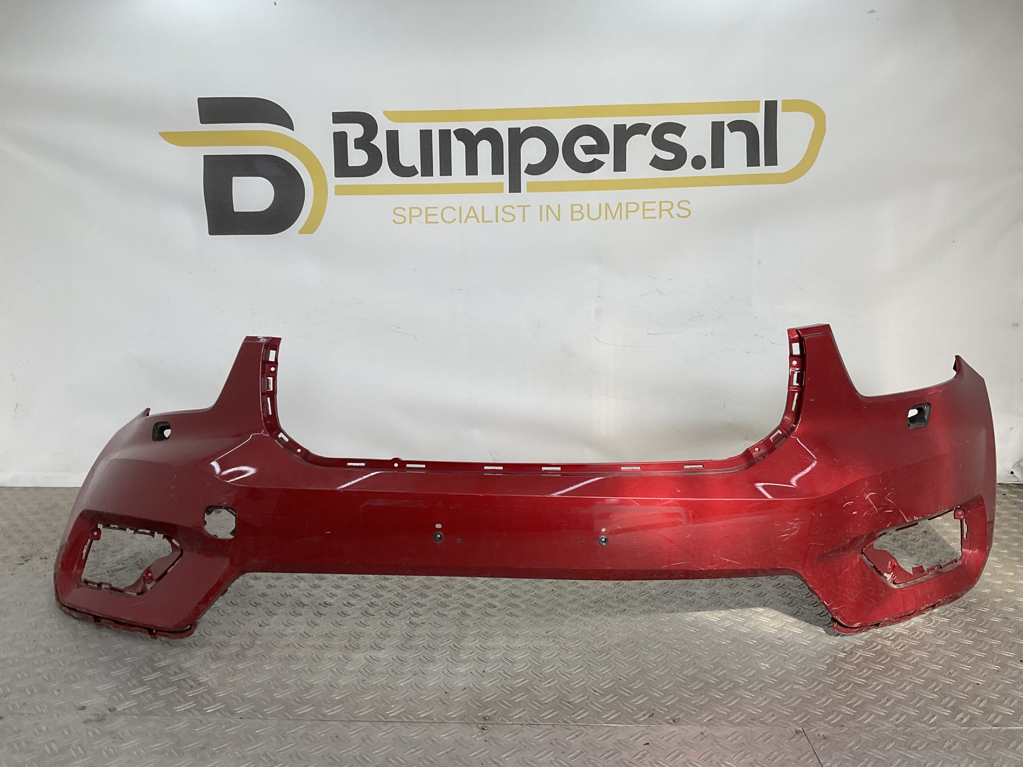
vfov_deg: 48.2
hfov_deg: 61.7
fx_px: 857
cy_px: 384
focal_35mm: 29
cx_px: 512
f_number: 1.8
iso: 16
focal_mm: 3
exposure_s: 1/287
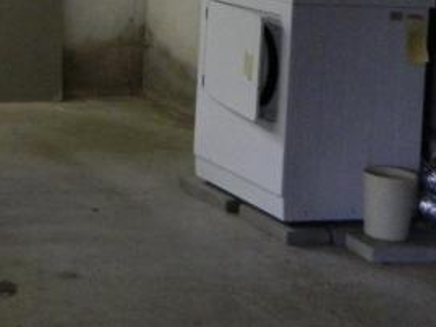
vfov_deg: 14.8
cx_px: -53
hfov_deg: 19.7
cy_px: -107
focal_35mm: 95
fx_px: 1197
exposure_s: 1/50
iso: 400
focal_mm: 4.5
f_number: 3.1
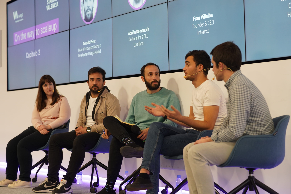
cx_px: 146
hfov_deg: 23.9
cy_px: 97
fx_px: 687
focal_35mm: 85
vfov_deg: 16.1
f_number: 3.5
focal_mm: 85
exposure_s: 1/100
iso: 1600
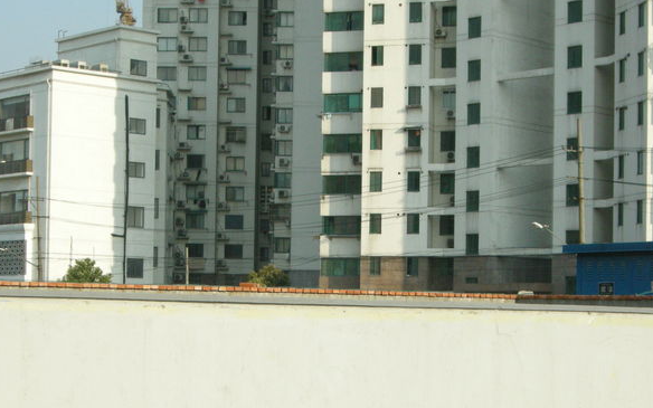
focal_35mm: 90
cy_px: 324
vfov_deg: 14.4
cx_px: 311
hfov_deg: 23.0
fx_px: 1602
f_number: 5.5
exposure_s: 1/638
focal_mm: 12.9
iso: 200
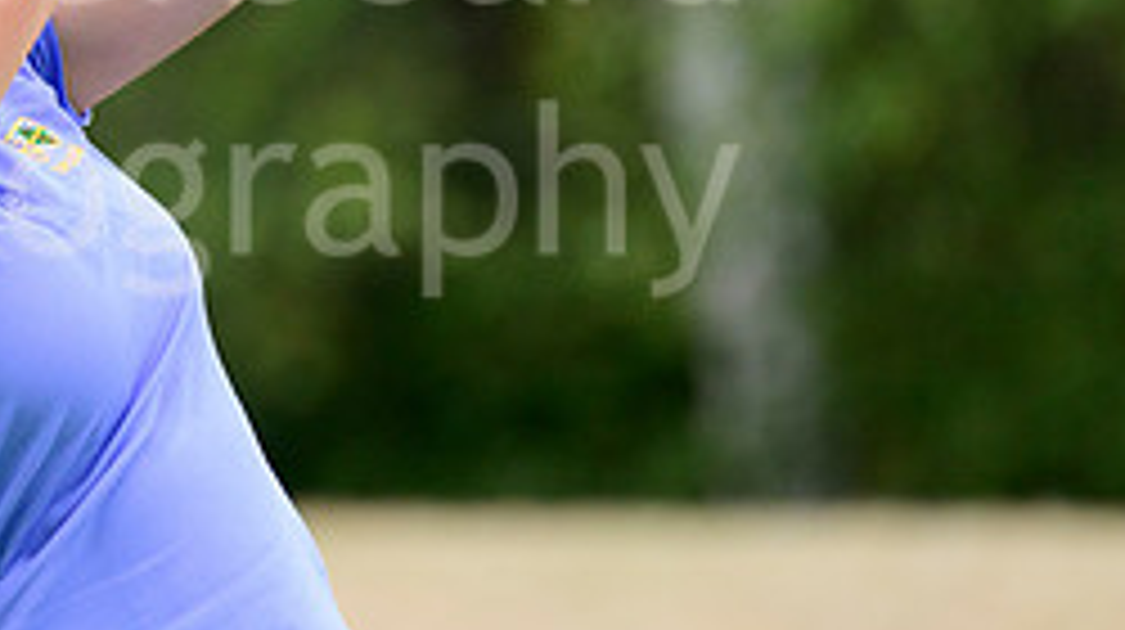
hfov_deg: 2.2
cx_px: 166
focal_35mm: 974
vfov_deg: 1.2
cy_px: -29
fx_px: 29024
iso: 1000
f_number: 5.6
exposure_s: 1/800
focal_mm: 400
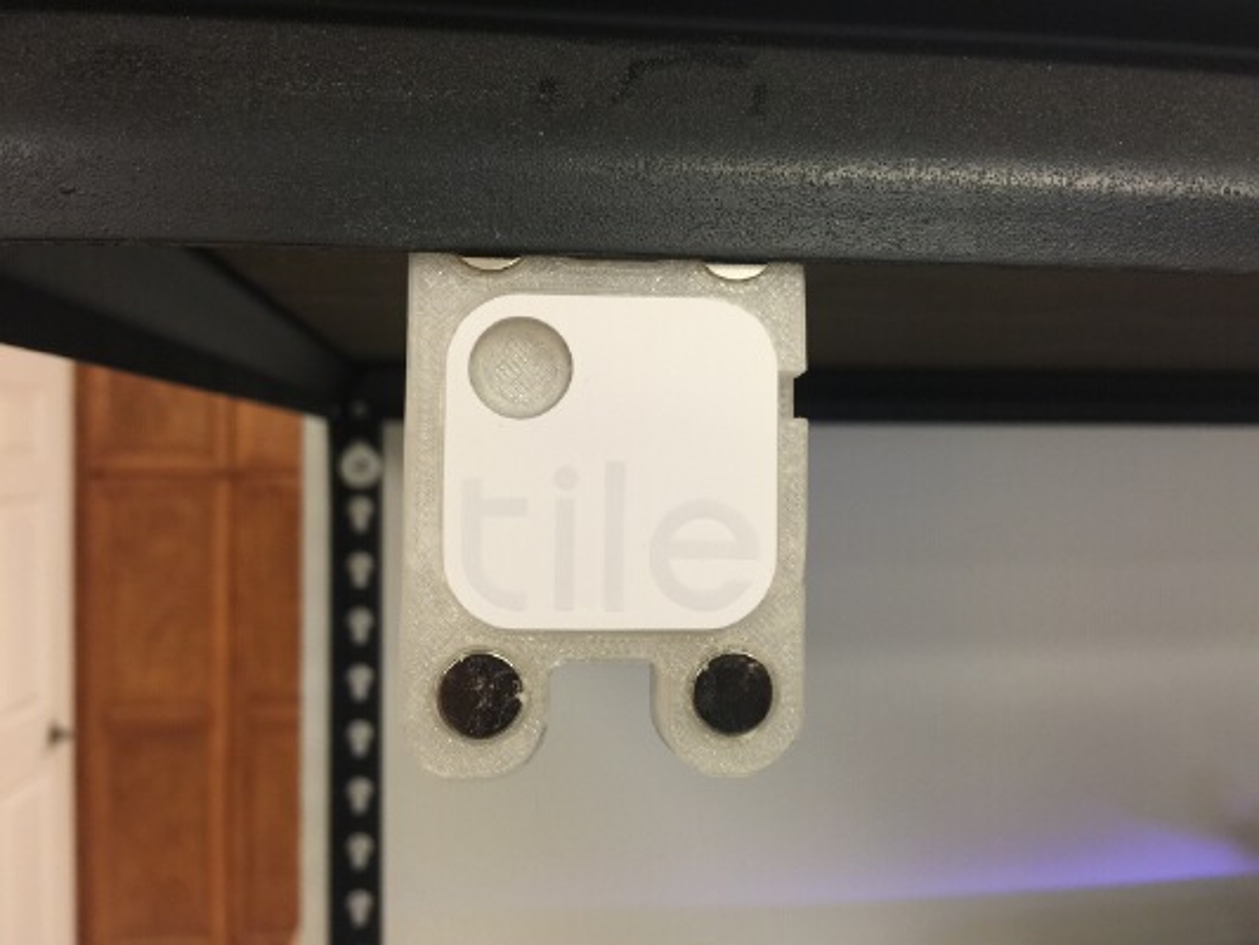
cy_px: 472
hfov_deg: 61.6
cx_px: 630
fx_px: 1055
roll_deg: -1.7
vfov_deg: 48.2
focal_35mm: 29
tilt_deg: +0.5
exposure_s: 1/30
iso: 40
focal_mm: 4.15
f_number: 2.2
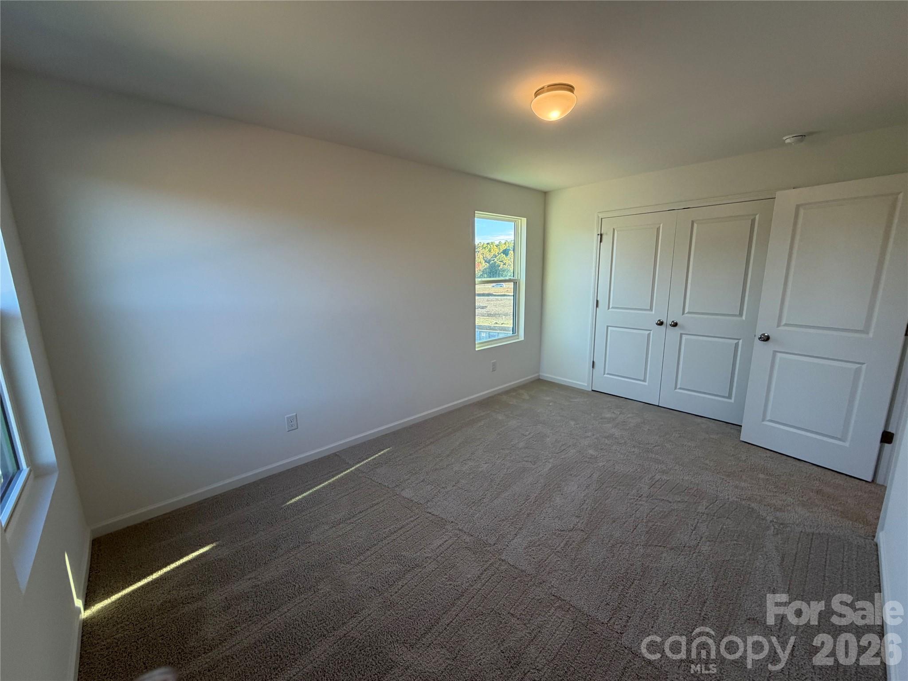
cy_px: 340
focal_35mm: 14
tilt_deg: -10.8
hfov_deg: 102.1
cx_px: 454
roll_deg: +1.3
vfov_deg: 85.7
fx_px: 367
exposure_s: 1/120
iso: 100
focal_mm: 2.22
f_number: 2.2
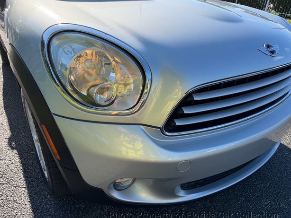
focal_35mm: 25
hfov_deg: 69.4
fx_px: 210
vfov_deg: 54.9
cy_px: 112
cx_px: 141
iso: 100
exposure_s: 1/2370
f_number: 1.78
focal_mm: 6.76
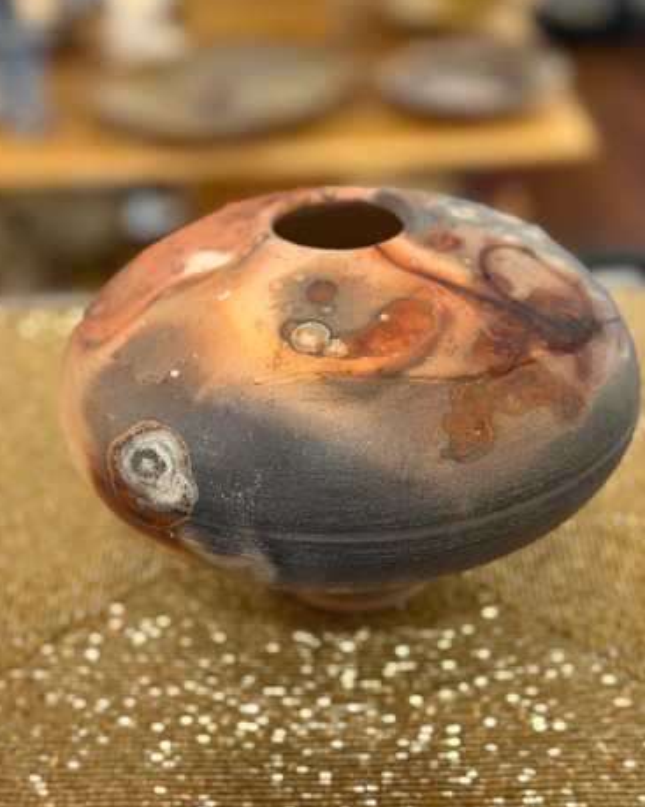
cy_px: 431
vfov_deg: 36.6
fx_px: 1217
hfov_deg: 29.7
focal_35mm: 51
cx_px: 317
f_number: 1.78
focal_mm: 6.76
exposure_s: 1/60
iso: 250
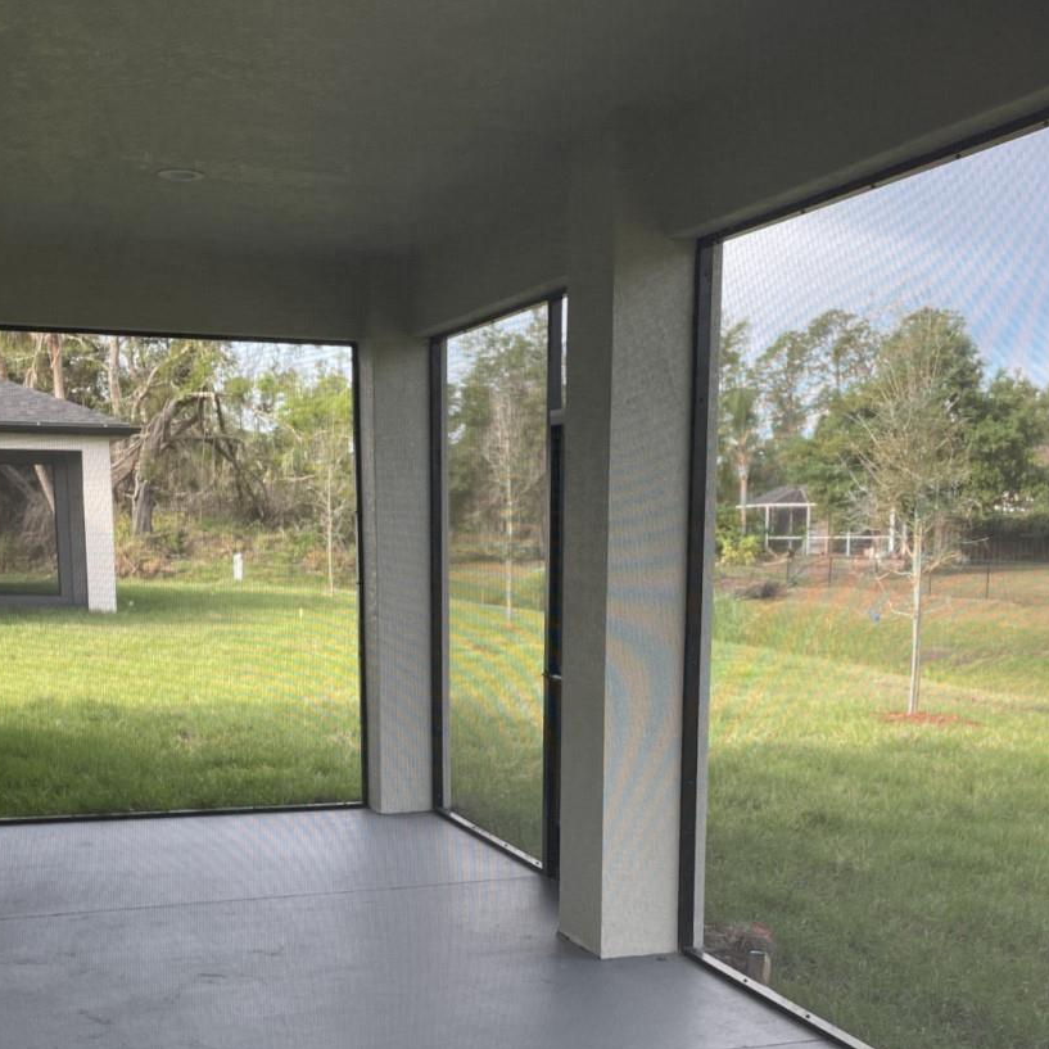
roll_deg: +1.4
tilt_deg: -12.0
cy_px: 768
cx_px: 520
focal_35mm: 45
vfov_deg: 36.8
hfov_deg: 37.6
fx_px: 1543
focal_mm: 4.2
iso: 32
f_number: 1.6
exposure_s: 1/274
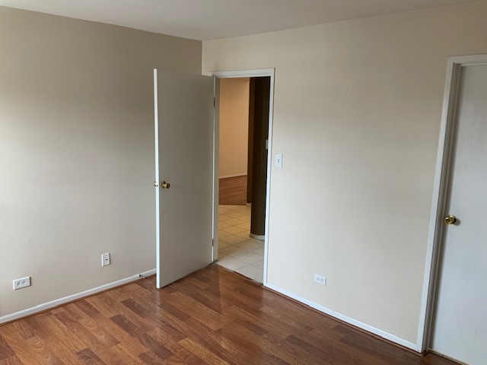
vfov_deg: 48.2
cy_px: 182
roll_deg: -2.0
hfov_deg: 61.7
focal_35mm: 29
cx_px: 244
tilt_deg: -10.7
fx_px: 408
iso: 100
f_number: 1.8
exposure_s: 1/60
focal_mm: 3
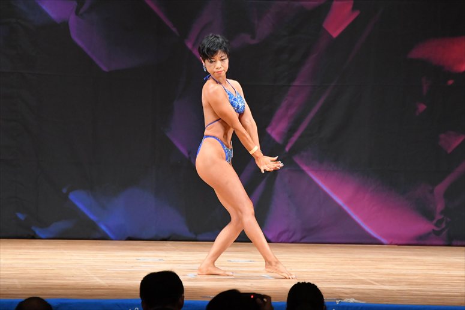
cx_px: 232
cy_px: 155
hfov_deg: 7.2
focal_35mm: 285
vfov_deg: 4.8
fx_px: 3680
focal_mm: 190
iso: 4000
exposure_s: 1/400
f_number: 5.6
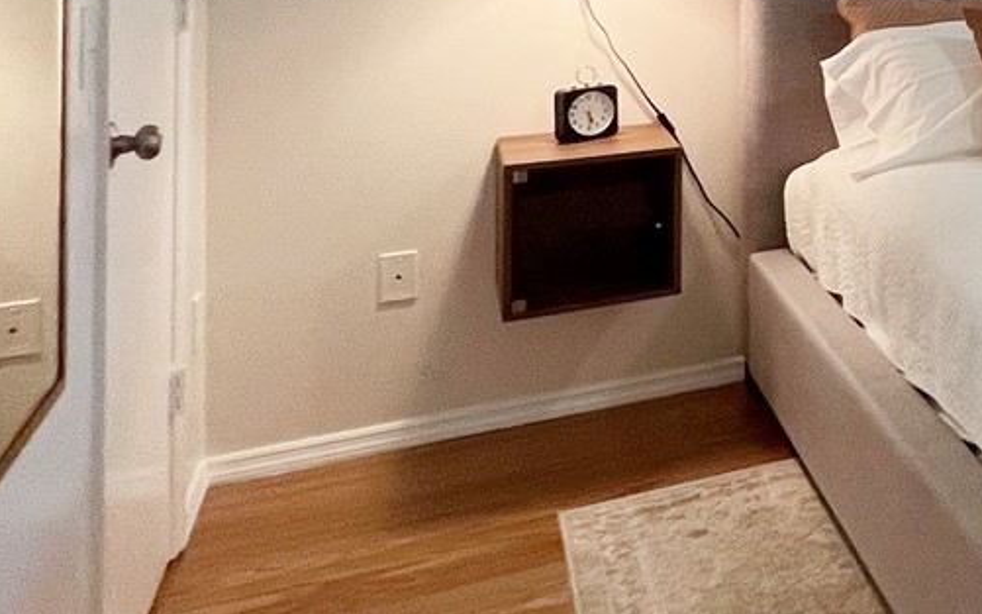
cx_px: 1374
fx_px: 1177
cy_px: 49
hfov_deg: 31.0
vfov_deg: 28.0
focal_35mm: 44
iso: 125
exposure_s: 1/60
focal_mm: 1.57
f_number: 1.8
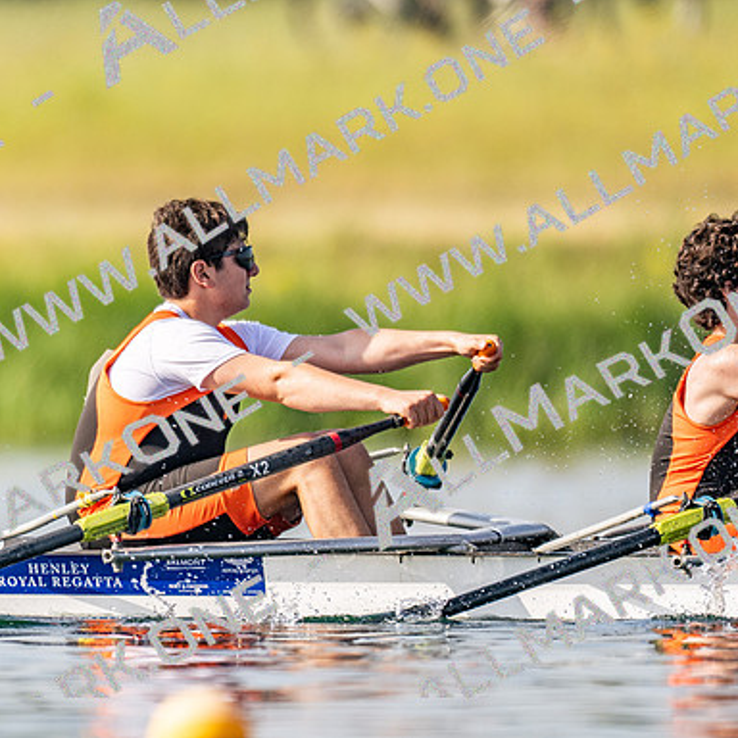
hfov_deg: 1.5
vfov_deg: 1.5
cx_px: 204
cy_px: 369
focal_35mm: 1155
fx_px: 27859
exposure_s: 1/2500
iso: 180
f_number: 4
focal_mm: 600
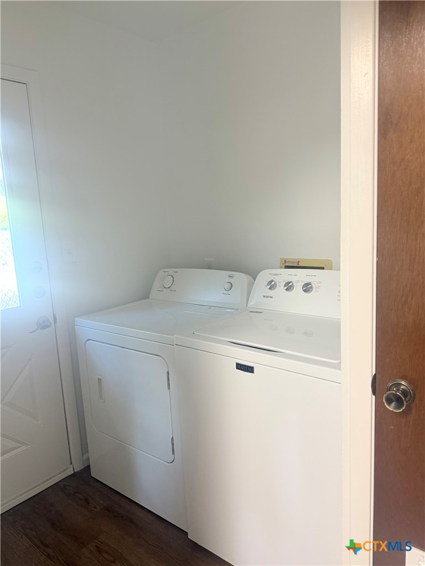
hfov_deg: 56.8
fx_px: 393
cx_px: 212
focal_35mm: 24
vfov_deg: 71.6
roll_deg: +3.9
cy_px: 283
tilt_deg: -7.3
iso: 200
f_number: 1.78
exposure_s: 1/60
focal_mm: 6.76
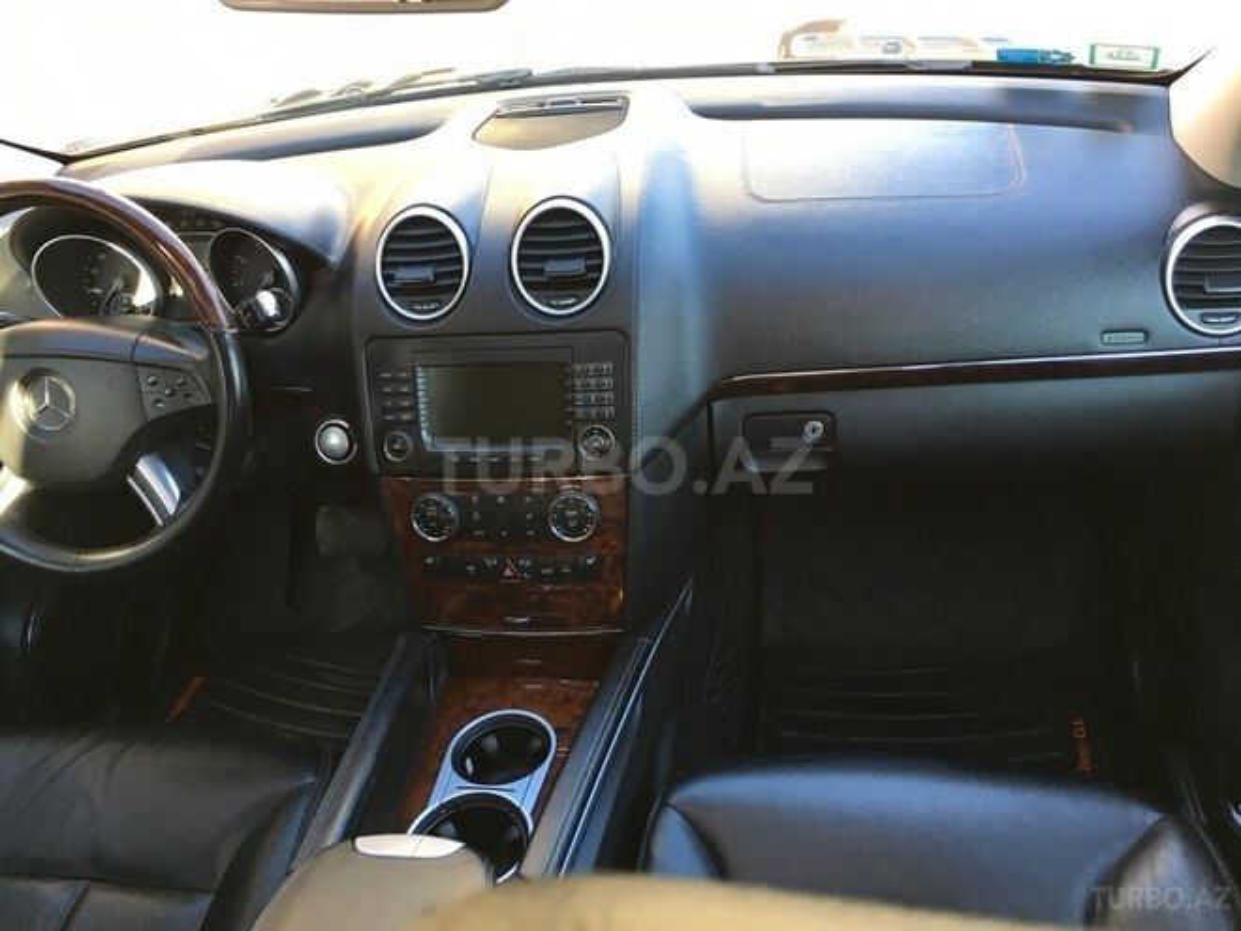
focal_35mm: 29
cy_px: 466
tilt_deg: -33.2
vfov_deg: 48.2
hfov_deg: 61.7
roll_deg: +8.7
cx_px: 620
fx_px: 1040
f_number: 2.2
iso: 32
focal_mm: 4.15
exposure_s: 1/33
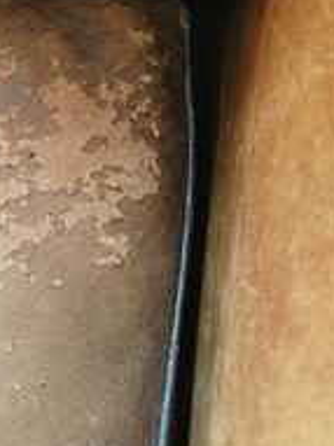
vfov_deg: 38.0
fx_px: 631
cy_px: 112
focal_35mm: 49
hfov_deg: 28.4
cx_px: 28
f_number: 2.2
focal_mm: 3.81
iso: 320
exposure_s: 1/25
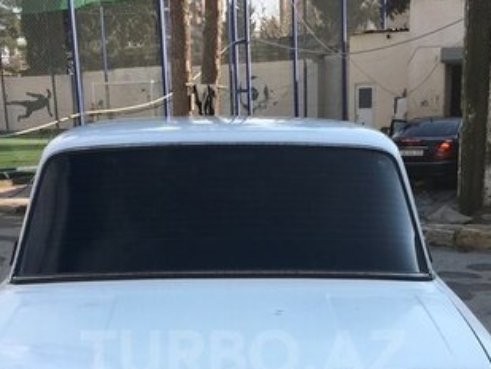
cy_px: 354
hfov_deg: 31.2
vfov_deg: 22.9
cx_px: 243
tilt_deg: -16.0
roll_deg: +2.0
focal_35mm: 62
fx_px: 880
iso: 25
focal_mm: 4.15
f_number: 2.2
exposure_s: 1/668
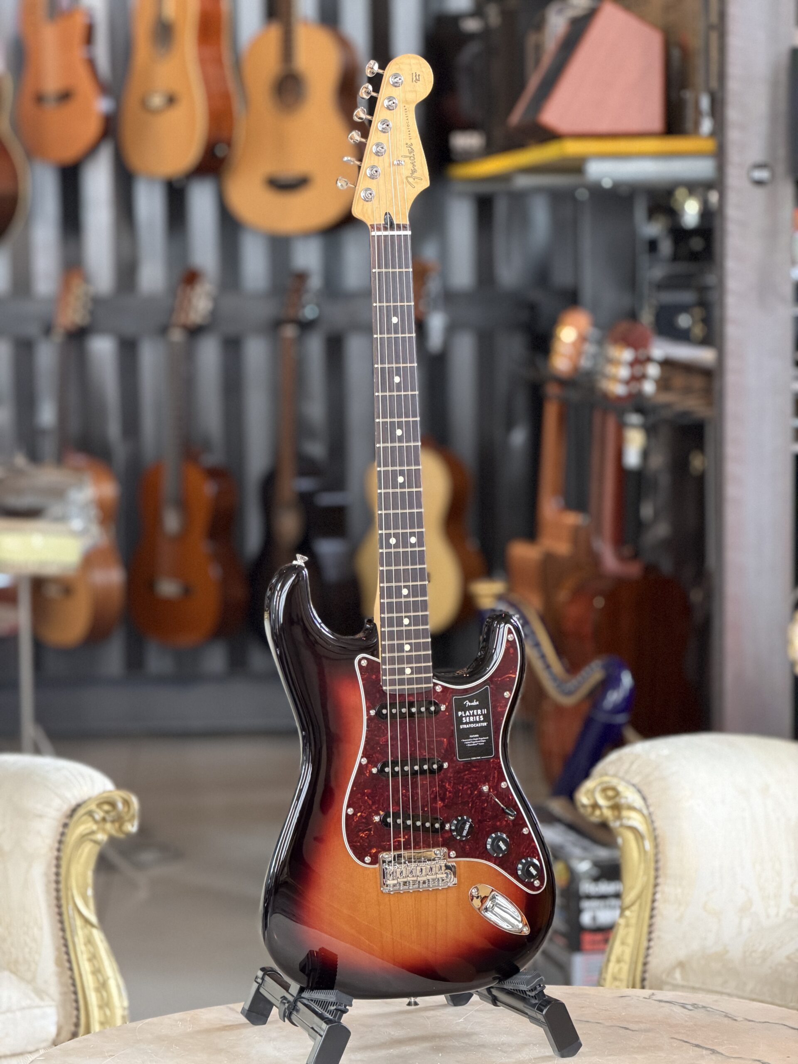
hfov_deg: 14.8
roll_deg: +0.4
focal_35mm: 100
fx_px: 3074
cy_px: 532
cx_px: 399
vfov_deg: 19.6
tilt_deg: -6.6
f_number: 2.8
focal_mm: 16.89
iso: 640
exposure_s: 1/74
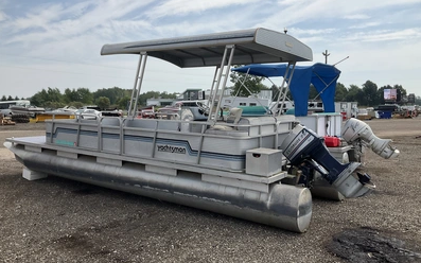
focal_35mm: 31
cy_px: 119
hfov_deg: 61.2
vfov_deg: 40.5
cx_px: 210
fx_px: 356
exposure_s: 1/3322
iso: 25
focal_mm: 3
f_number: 1.8
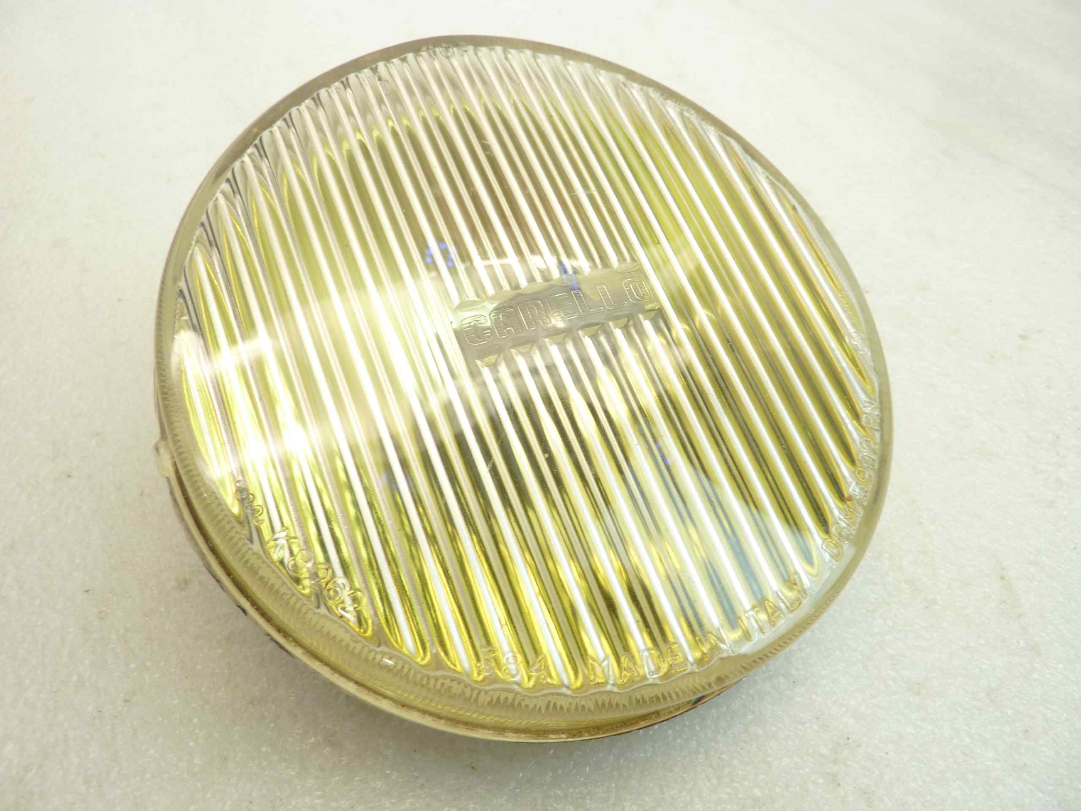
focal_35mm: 25
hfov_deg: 69.4
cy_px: 406
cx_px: 540
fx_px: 781
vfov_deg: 54.9
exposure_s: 1/20
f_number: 3.3
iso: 80
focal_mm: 4.1
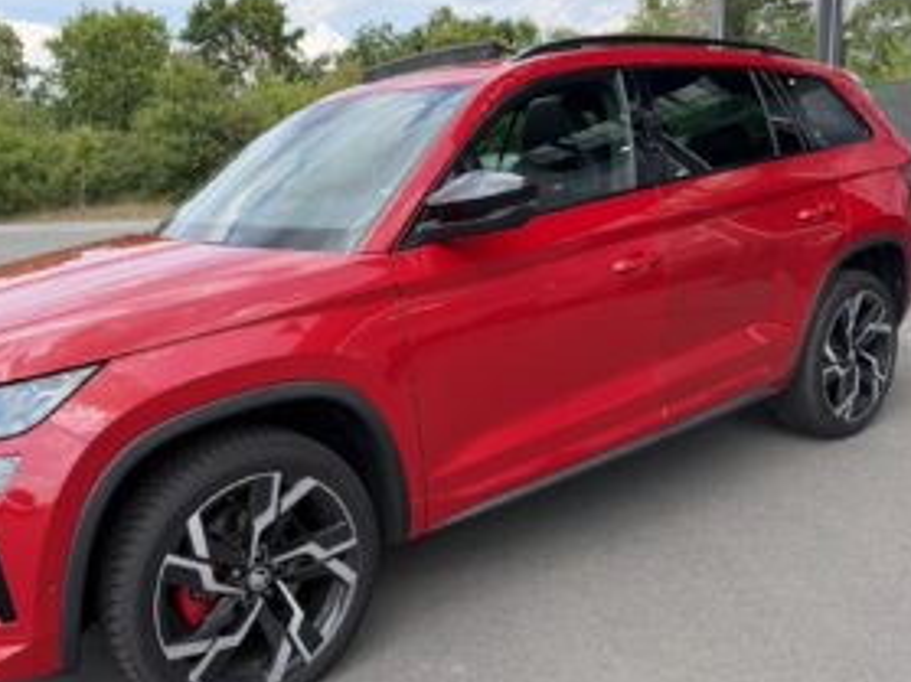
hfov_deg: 57.9
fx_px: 815
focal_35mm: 31
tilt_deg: -13.0
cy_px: 343
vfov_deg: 45.4
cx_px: 359
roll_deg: +3.5
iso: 100
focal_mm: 6.76
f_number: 1.78
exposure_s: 1/1618
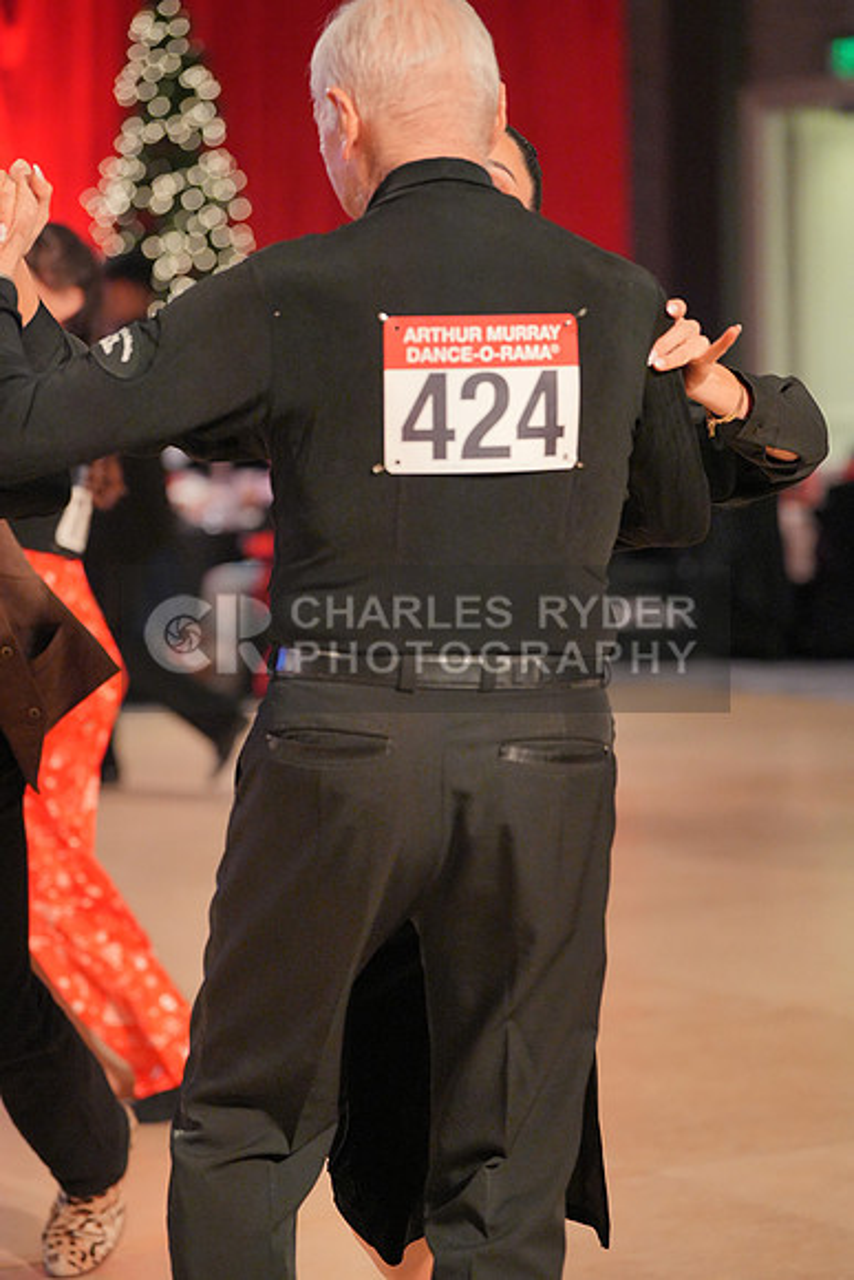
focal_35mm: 105
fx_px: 3734
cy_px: 640
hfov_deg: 13.0
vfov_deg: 19.5
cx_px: 427
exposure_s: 1/400
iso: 5000
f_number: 3.2
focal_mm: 105
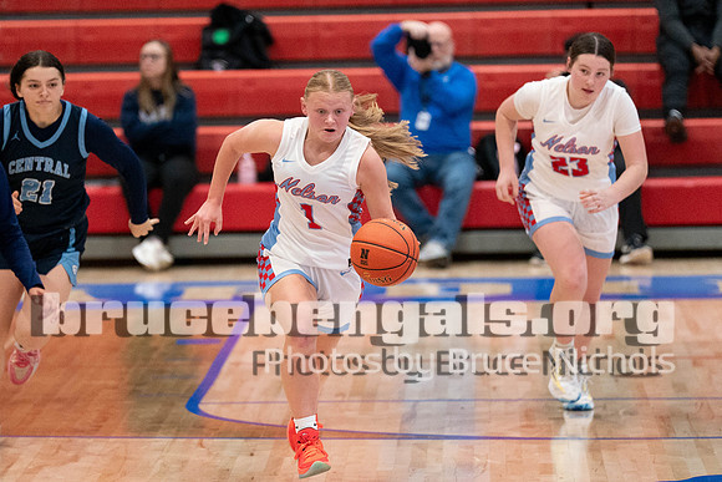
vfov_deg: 4.4
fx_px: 6236
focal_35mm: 311
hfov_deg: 6.6
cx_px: 341
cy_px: 184
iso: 5000
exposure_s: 1/1000
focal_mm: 200
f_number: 2.8
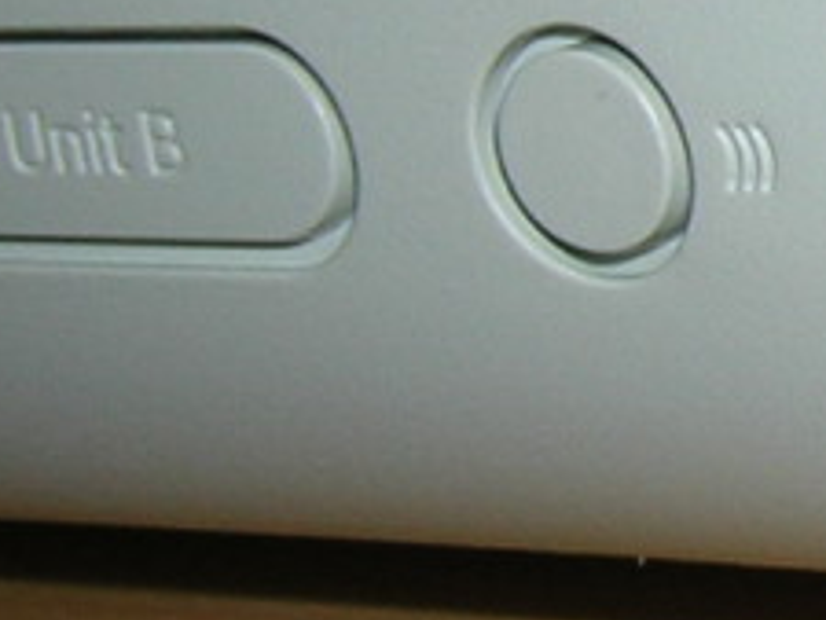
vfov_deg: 9.0
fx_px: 3915
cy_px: -44
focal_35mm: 164
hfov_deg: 11.2
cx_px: 1468
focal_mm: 4.7
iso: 100
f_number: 5.2
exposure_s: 1/60.1
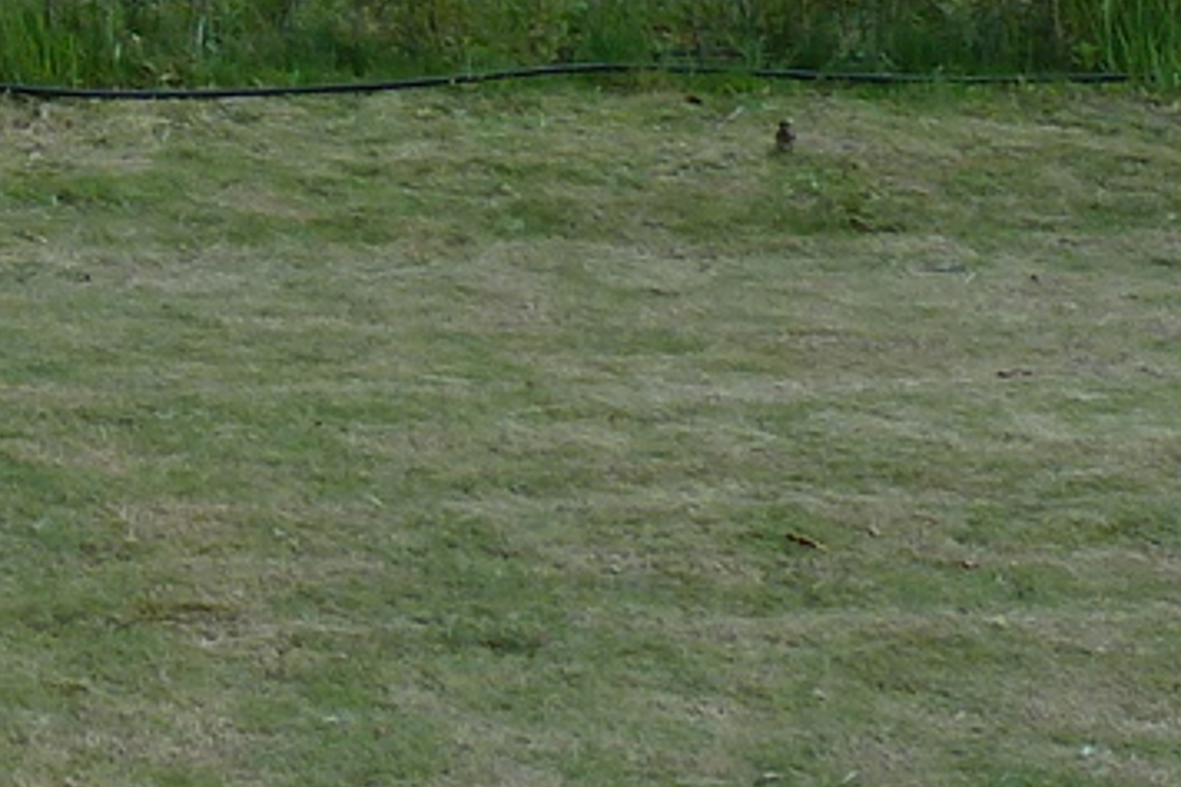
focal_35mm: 117
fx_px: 3836
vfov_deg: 10.7
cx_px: -1145
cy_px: -767
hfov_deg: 14.6
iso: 80
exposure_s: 1/400
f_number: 4
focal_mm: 4.1
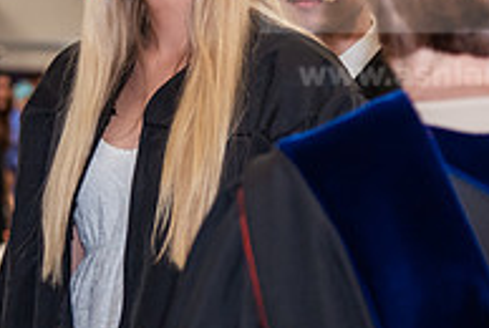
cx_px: 184
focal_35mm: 233
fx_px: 3170
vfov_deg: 5.9
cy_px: 127
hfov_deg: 8.8
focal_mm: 78
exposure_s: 1/125
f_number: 4
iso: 1000
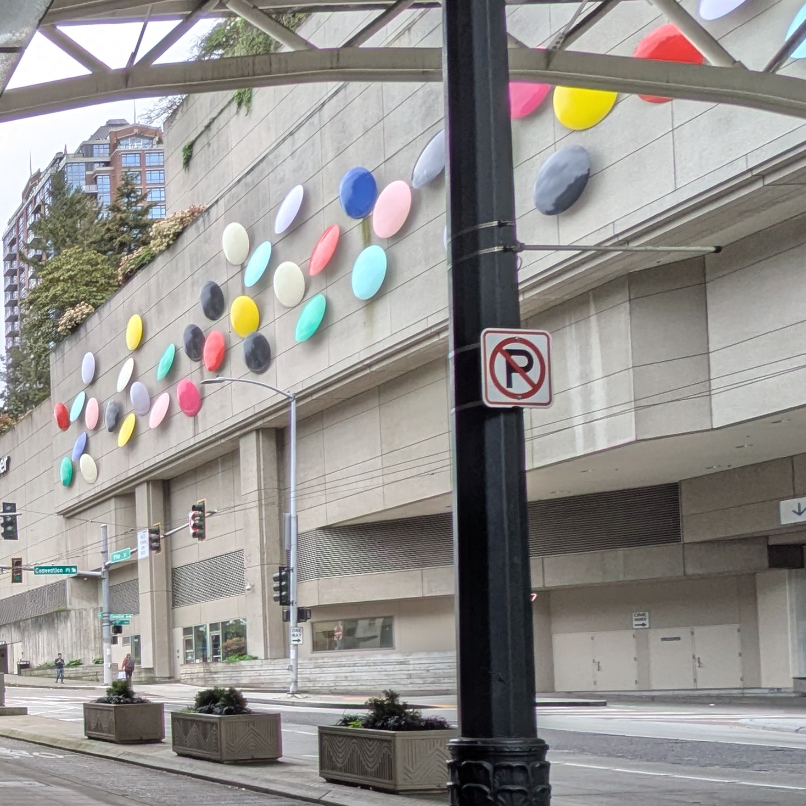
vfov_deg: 40.5
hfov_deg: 28.7
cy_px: 679
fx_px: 1027
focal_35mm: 39
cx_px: -385
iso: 44
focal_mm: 1.83
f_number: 2.2
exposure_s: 1/724
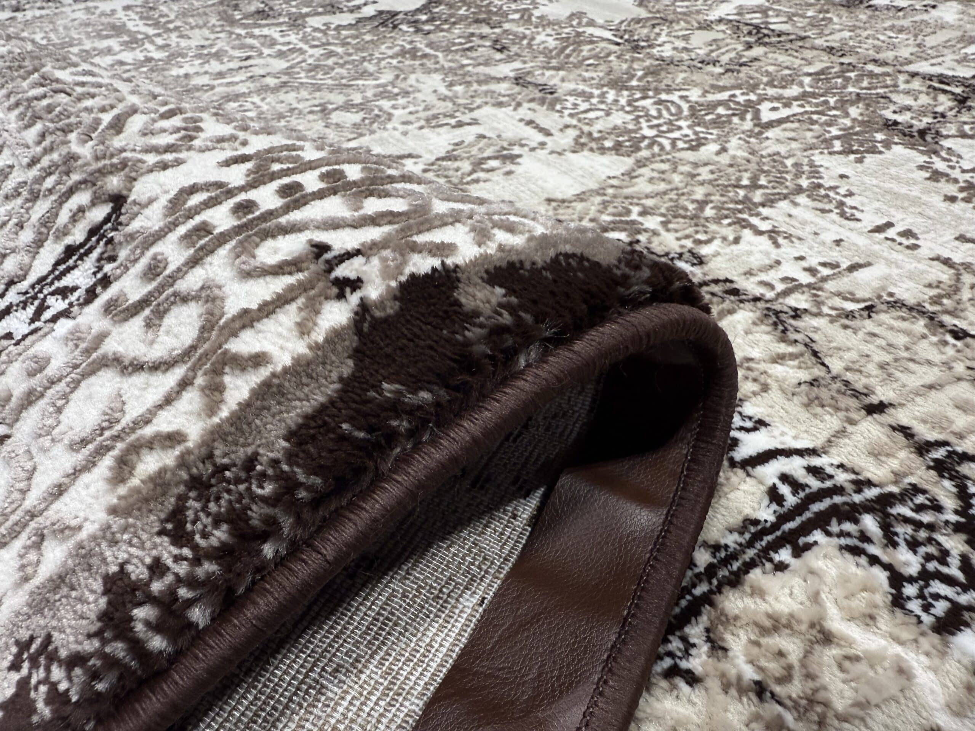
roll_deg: +2.0
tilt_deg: -36.8
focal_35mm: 24
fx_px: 676
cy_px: 366
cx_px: 488
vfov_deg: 56.8
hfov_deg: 71.6
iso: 250
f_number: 2.2
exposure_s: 1/120
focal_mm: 2.22
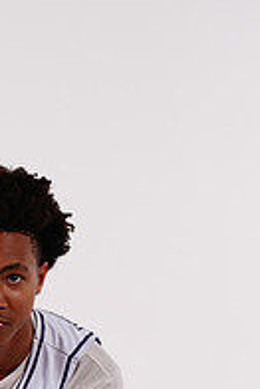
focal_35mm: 461
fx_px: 4985
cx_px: -53
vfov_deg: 4.4
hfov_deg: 3.0
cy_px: 560
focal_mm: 156
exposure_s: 1/500
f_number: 9
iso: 200
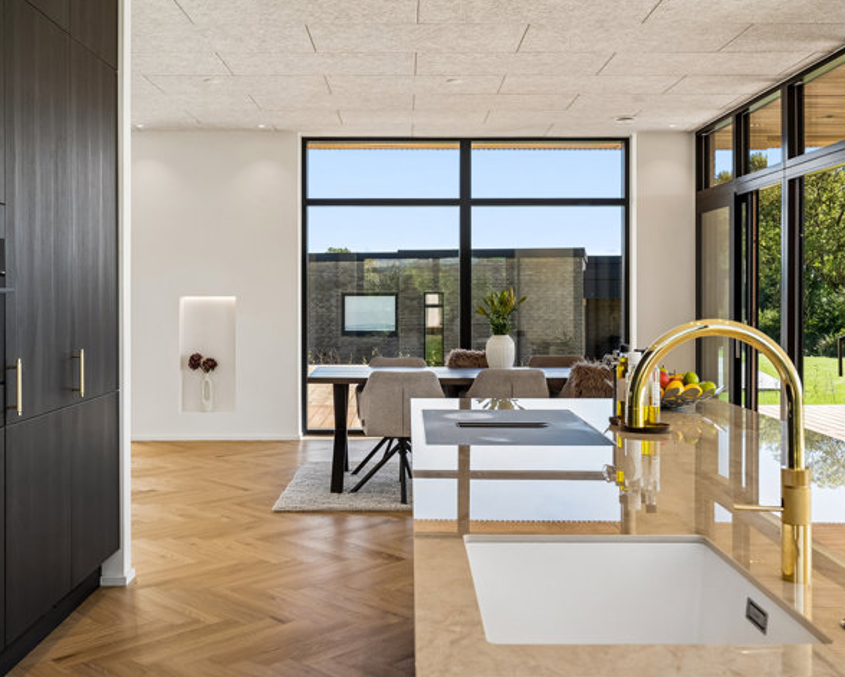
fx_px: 926
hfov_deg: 49.1
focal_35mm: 37
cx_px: 417
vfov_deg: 40.1
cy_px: 316
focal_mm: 29
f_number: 8
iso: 200
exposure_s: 1/100
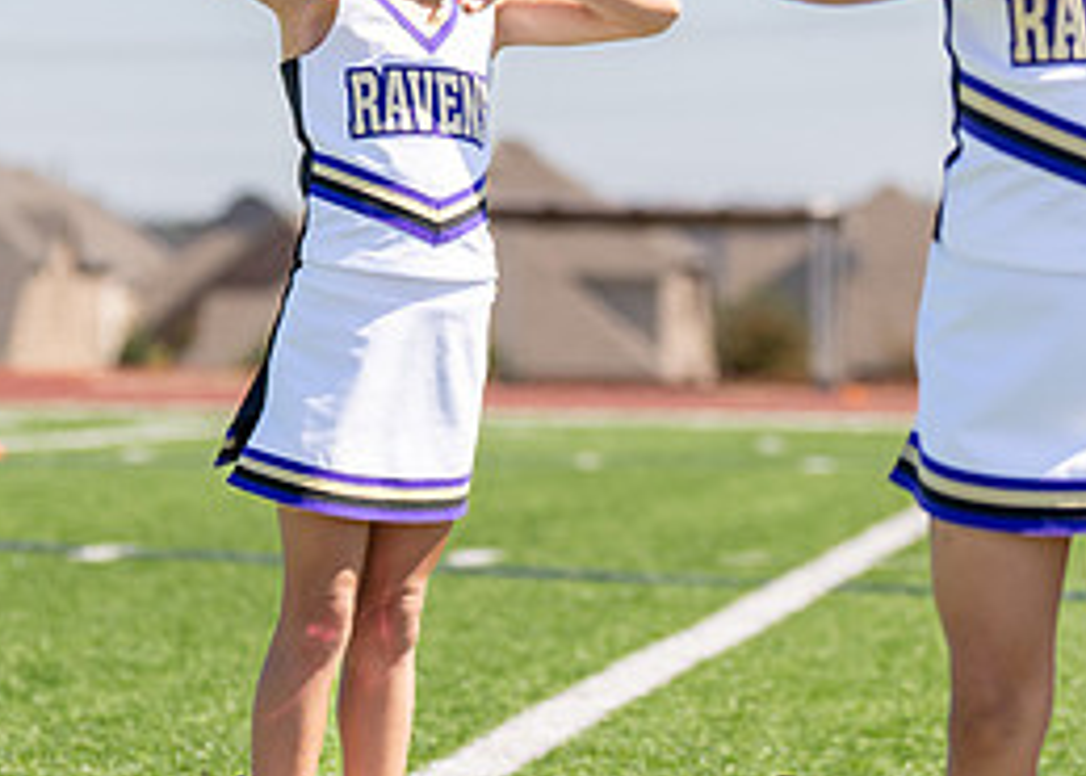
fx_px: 8173
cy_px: 213
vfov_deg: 5.4
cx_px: 453
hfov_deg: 7.6
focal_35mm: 265
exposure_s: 1/2500
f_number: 2.8
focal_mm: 86
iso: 200
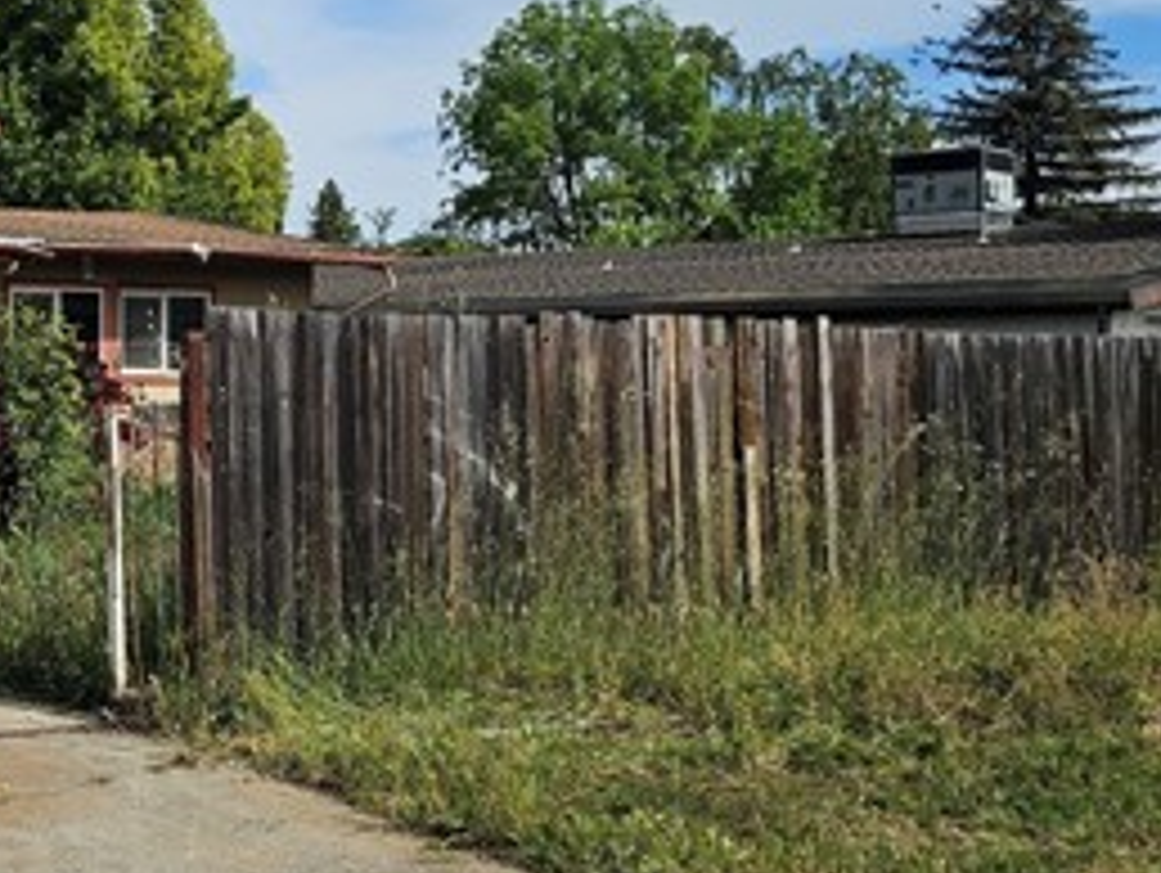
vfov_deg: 25.6
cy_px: 306
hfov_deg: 30.8
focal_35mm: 57
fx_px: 1914
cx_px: -58
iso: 10
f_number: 1.7
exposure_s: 1/1283
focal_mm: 6.3
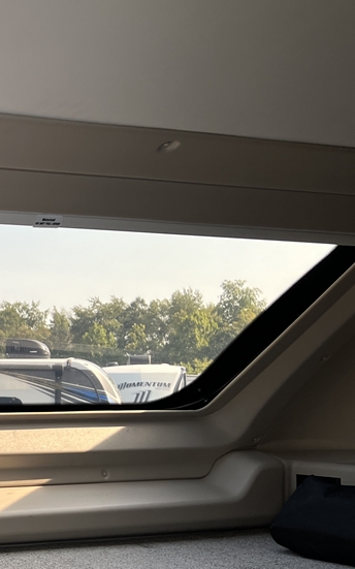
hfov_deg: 18.9
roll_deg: -1.7
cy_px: 416
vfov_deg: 33.4
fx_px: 930
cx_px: -187
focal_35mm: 60
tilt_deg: -2.7
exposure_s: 1/448
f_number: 1.5
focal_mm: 5.7
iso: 50
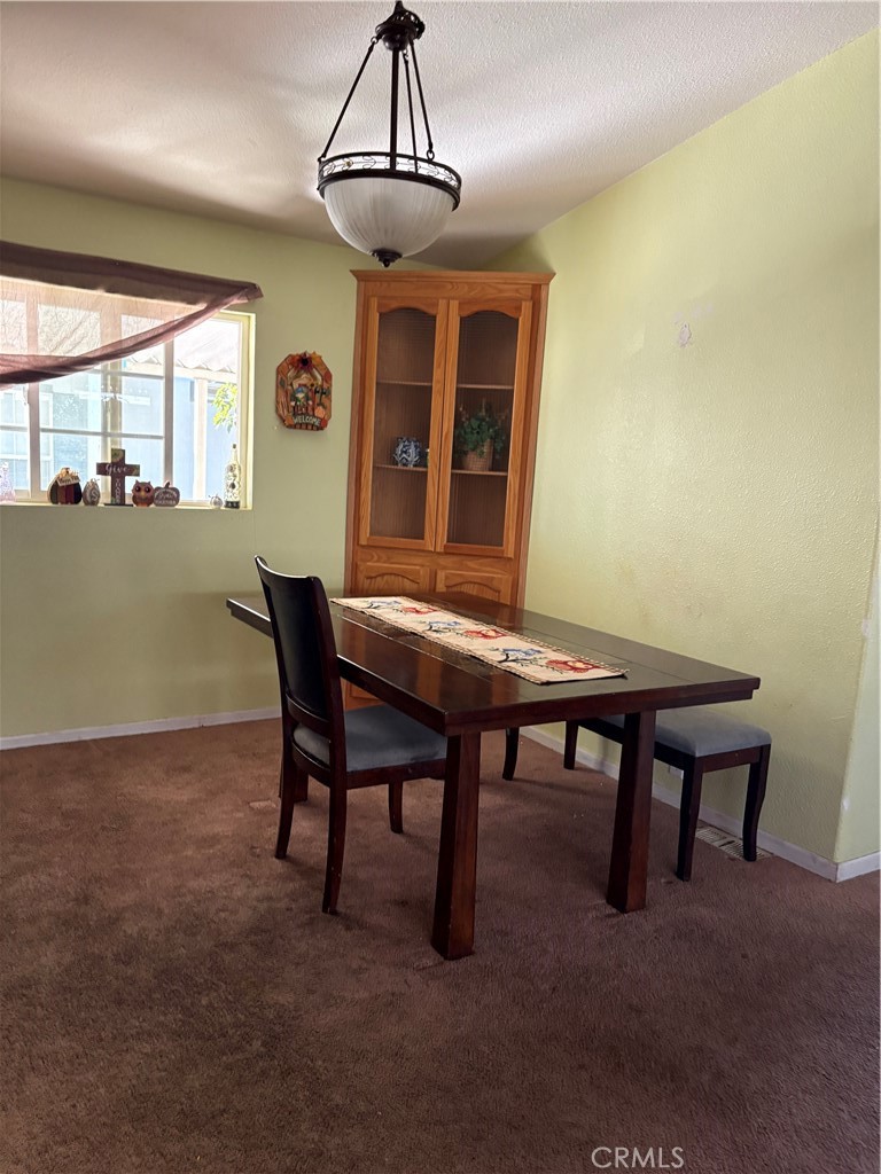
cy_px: 587
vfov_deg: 67.3
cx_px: 440
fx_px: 882
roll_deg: -4.0
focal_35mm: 26
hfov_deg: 53.1
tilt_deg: -10.6
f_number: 1.6
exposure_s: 1/60
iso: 250
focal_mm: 5.96
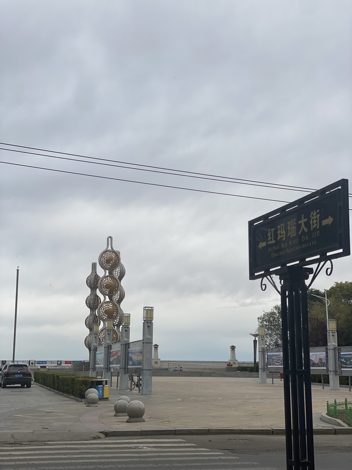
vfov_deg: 36.8
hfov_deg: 28.0
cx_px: 176
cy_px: 235
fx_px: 705
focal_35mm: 52
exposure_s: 1/1497
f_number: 2
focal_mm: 6
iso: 20
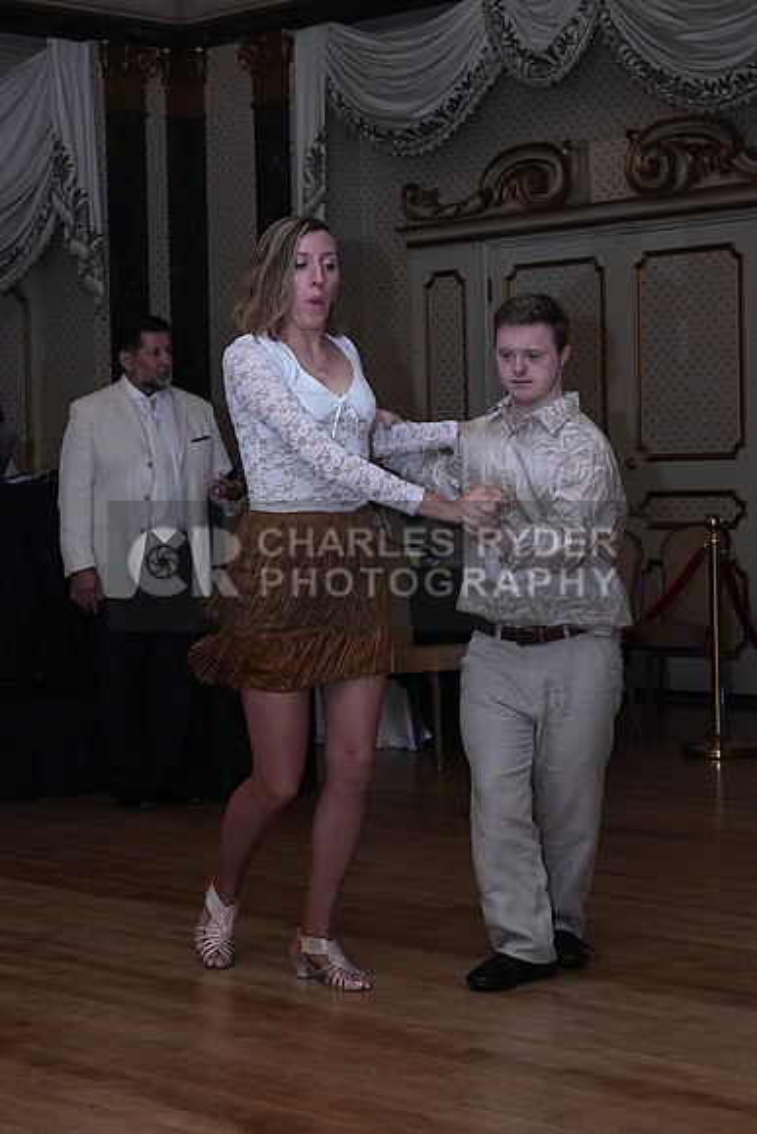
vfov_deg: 28.8
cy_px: 567
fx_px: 2206
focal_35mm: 70
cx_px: 378
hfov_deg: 19.5
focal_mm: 47
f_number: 6.3
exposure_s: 1/200
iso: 5000
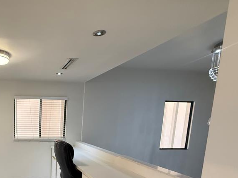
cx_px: 34
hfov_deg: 61.1
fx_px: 172
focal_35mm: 25
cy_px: 143
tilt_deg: -7.5
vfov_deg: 51.4
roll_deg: -0.7
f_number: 2.2
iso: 320
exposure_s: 1/120
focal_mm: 2.22
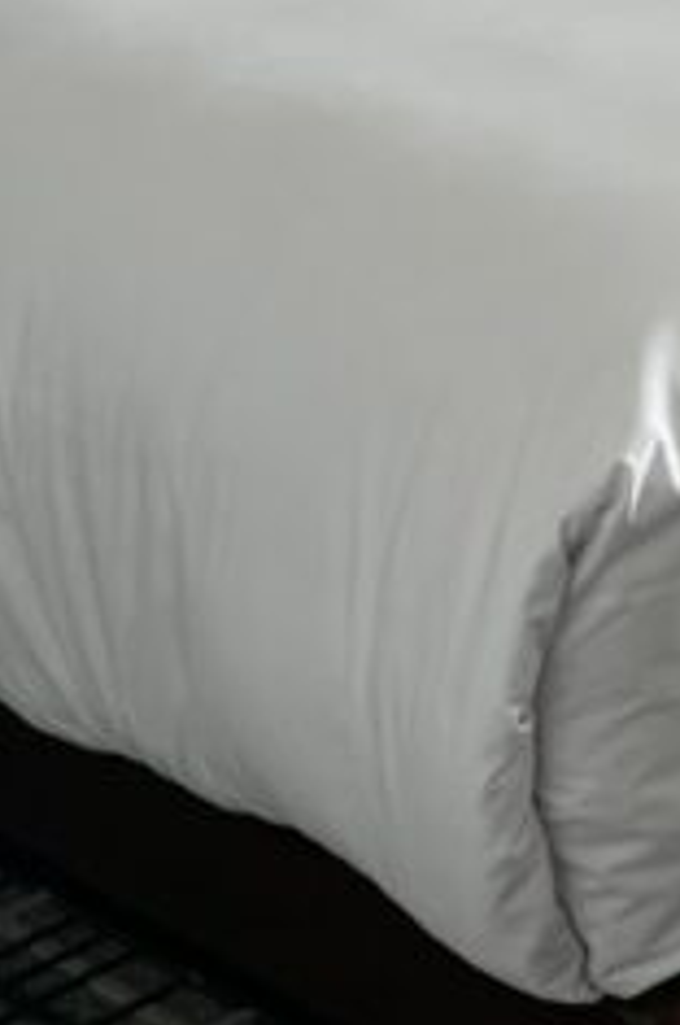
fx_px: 3353
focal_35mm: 118
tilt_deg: -12.5
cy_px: -292
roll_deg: +0.1
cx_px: 1600
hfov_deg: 10.2
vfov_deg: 16.5
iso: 50
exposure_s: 1/121
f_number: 1.6
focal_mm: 5.1
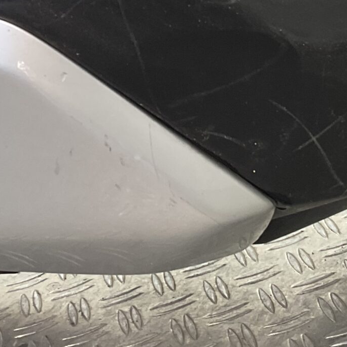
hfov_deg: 18.1
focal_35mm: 96
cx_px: 206
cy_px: -3
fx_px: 1089
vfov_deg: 17.7
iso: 32
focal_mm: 3
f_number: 1.8
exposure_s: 1/100
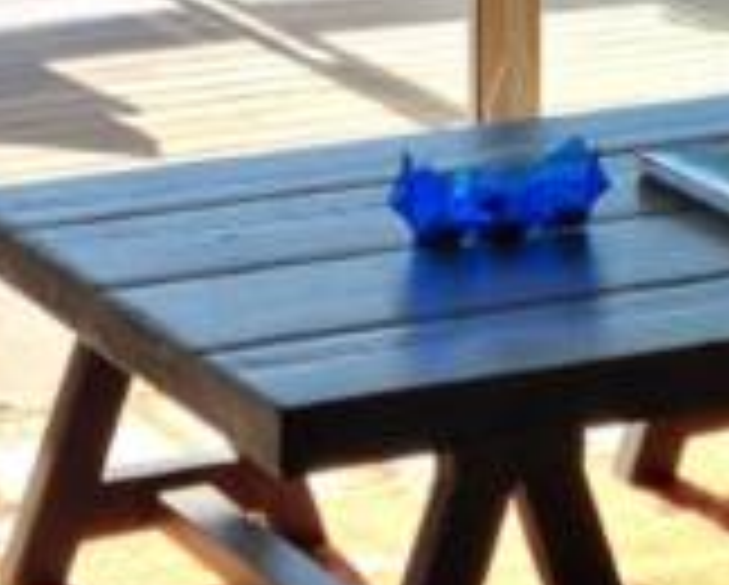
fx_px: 2700
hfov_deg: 15.3
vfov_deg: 11.9
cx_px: 598
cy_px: -220
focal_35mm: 125
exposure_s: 1/385
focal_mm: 5.9
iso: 25
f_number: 2
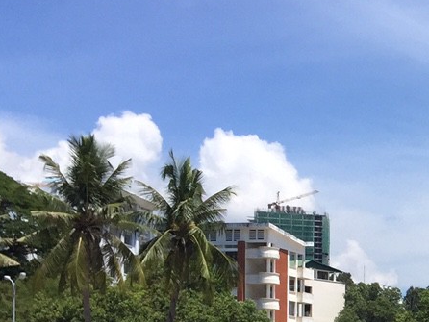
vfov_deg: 13.3
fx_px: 1314
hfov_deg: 16.3
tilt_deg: -0.5
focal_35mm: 106
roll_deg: -3.2
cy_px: 453
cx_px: 714
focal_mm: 4.15
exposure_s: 1/2198
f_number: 2.2
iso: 32
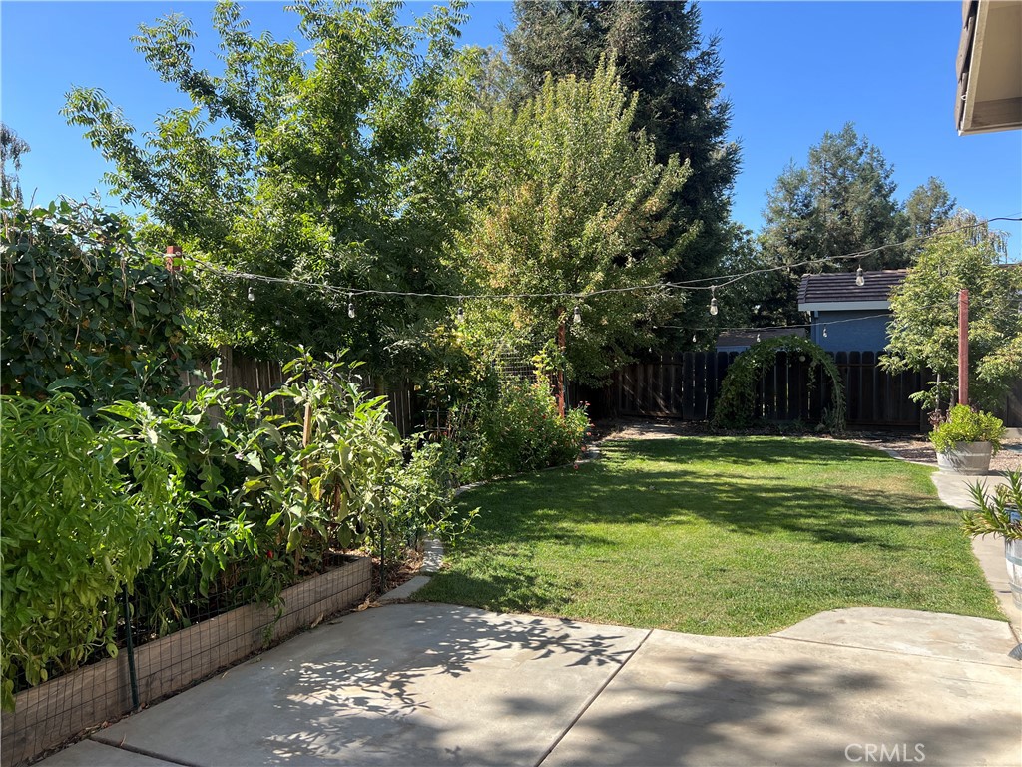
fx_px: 768
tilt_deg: -0.7
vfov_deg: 53.1
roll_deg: +0.3
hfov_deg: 67.3
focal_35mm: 26
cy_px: 384
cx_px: 511
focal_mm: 5.7
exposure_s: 1/1431
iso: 50
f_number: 1.5
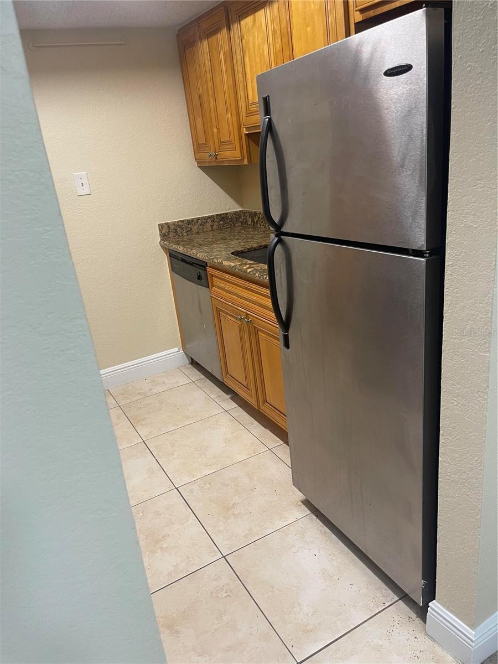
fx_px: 480
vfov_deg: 69.4
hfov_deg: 54.9
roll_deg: +6.8
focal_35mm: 25
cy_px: 332
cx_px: 249
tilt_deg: -16.8
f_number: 1.6
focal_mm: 5.1
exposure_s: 1/60
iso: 125
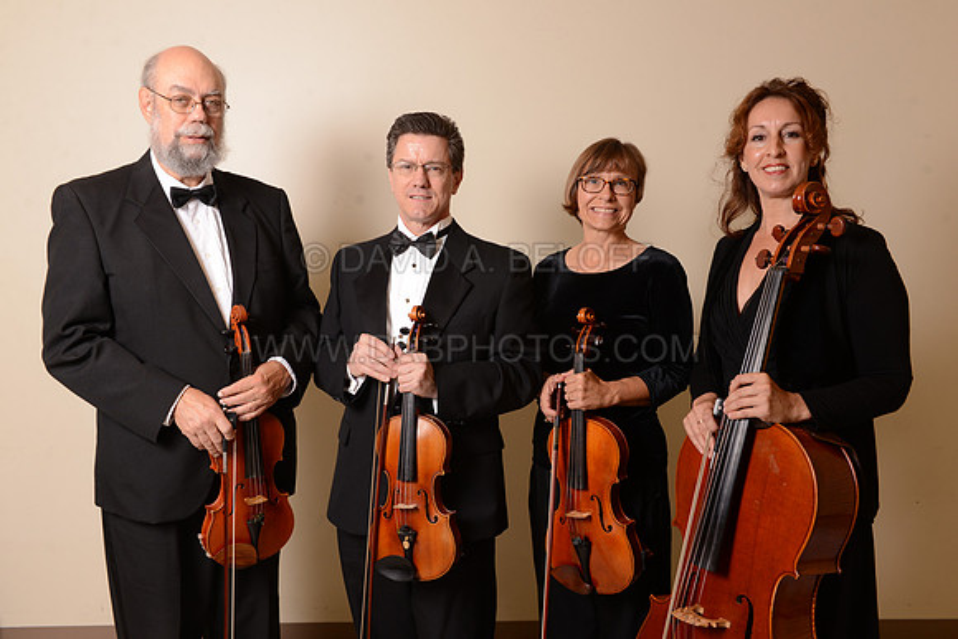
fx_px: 852
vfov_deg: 41.1
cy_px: 320
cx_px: 479
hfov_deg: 58.7
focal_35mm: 32
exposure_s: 1/160
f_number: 7.1
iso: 320
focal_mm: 32
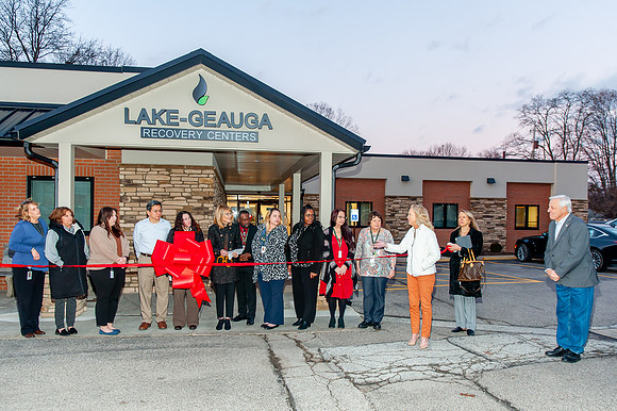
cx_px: 308
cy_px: 222
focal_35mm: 27
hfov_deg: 68.0
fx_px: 457
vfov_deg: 48.3
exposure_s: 1/160
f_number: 2.8
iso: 800
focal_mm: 24
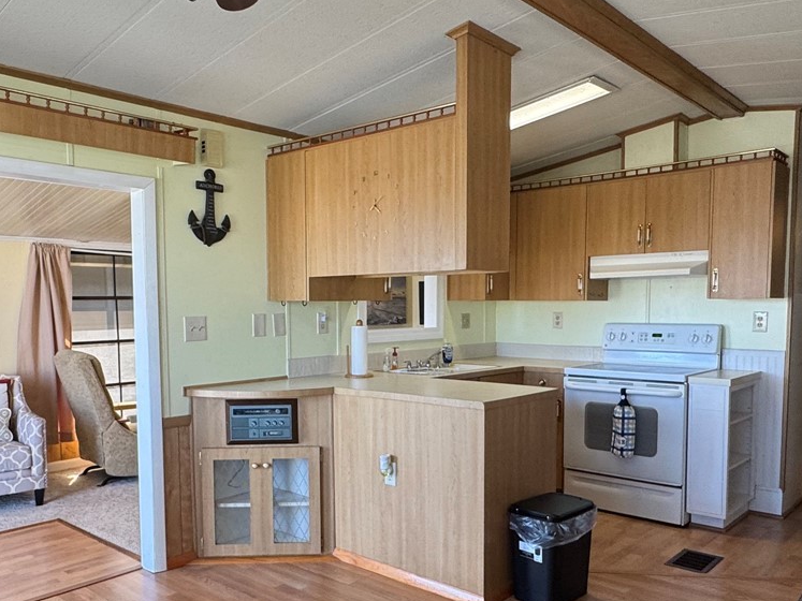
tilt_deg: -6.0
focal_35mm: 30
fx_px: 695
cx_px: 374
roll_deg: +1.5
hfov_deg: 59.9
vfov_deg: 46.5
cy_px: 366
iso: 125
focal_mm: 2.22
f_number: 2.2
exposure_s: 1/120
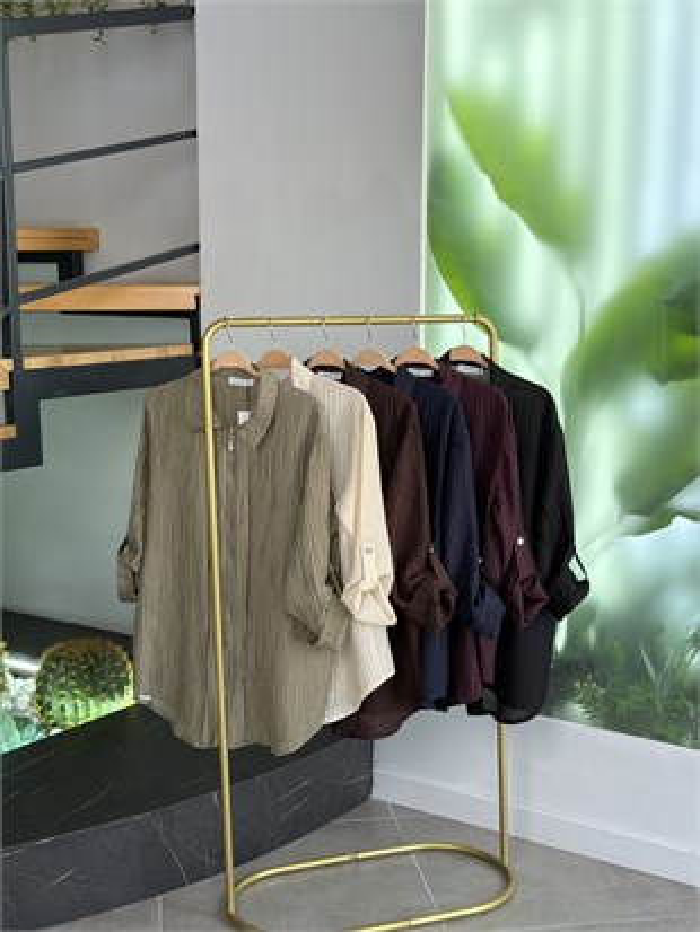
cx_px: 350
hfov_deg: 30.3
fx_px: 1294
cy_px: 466
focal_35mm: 48
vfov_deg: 39.6
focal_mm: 6.76
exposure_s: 1/221
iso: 64
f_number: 1.78
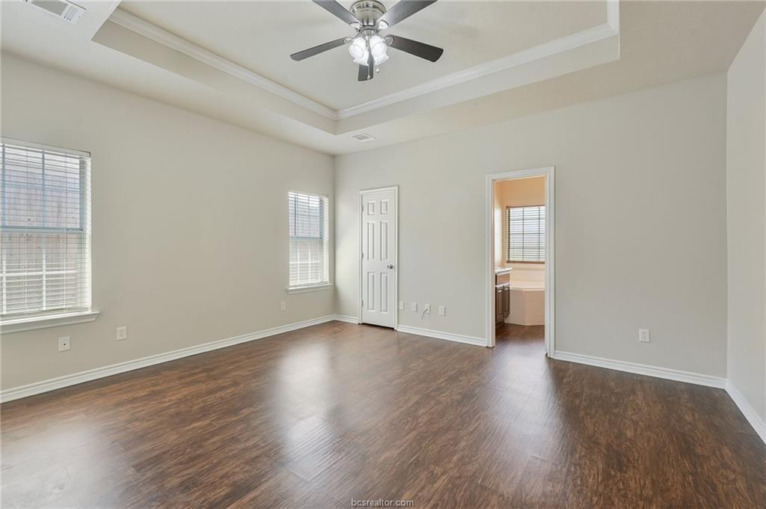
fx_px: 329
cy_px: 254
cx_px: 383
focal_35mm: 16
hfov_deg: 98.6
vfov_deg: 75.3
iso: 200
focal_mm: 15.5
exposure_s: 1/4
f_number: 8
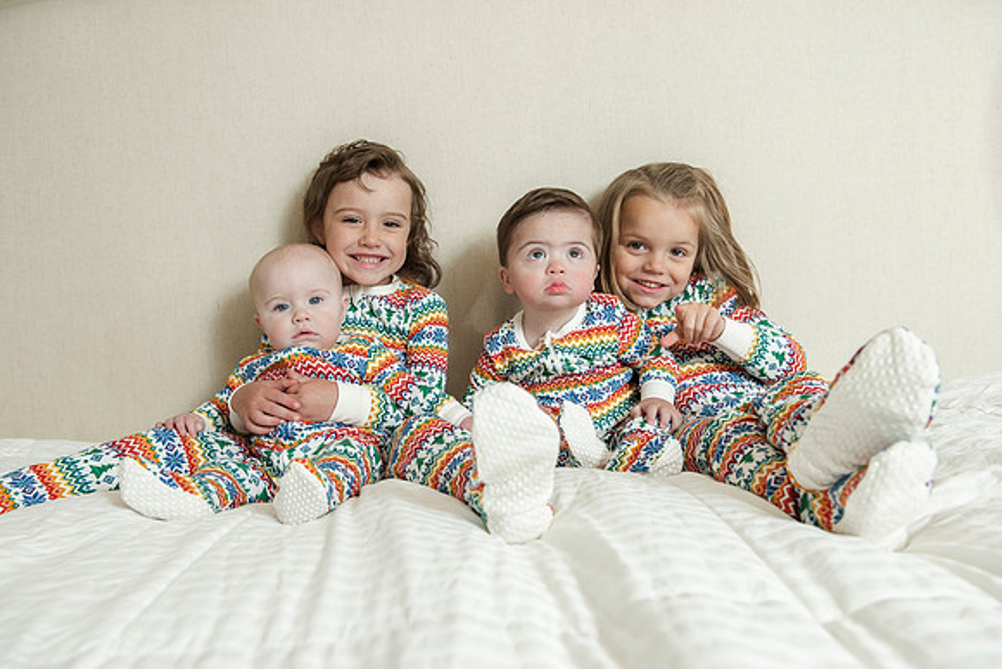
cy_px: 317
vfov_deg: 42.9
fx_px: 850
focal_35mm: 31
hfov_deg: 61.0
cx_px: 516
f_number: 5
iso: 400
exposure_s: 1/160
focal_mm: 29
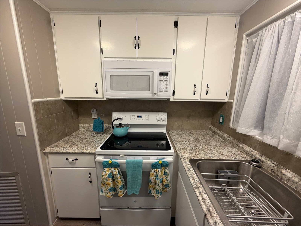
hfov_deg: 102.1
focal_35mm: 14
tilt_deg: -10.6
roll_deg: -0.7
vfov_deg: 85.7
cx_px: 150
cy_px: 113
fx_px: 122
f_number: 2.2
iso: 160
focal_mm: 2.22
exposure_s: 1/60
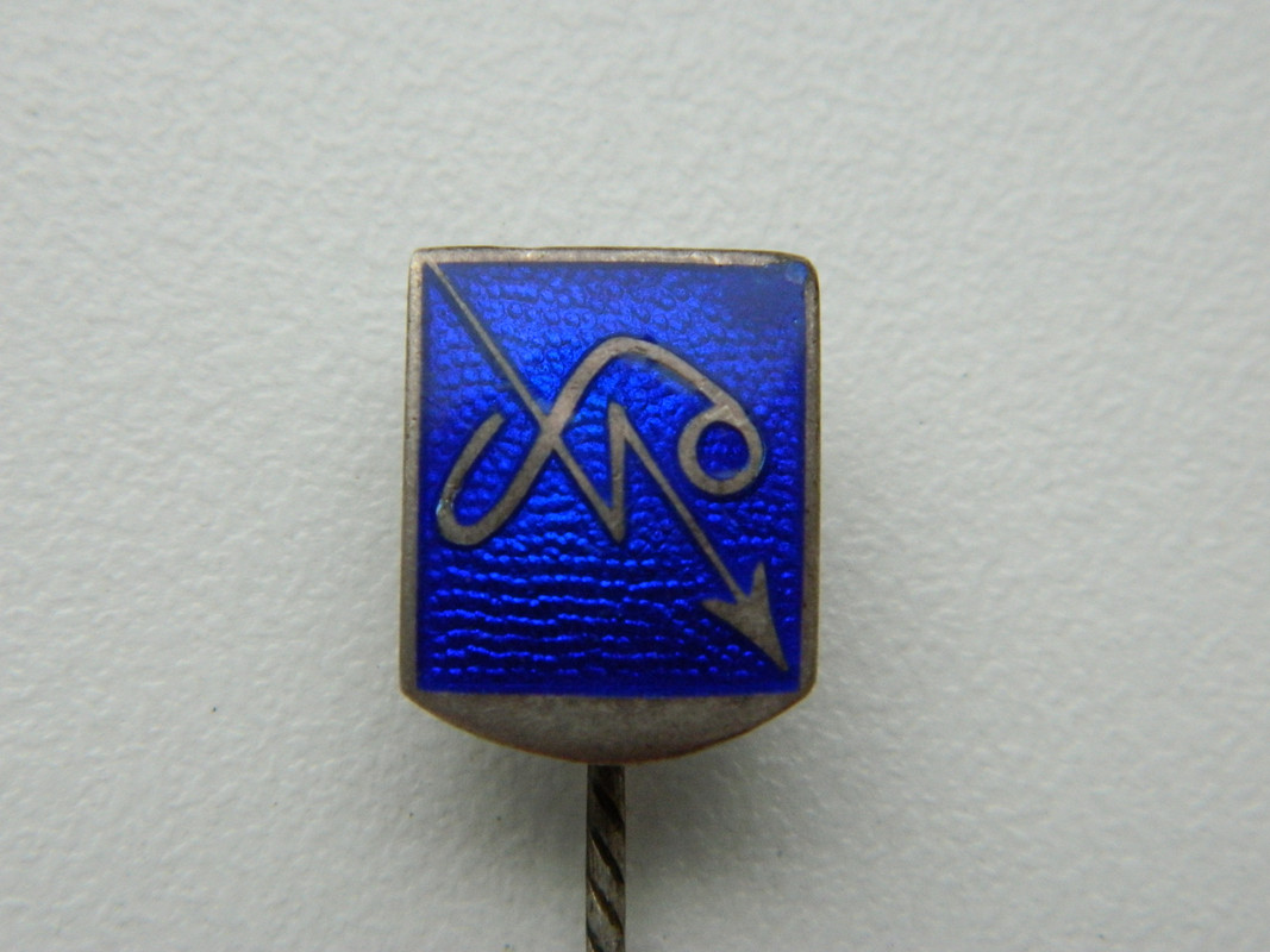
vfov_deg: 14.4
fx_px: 3778
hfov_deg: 19.1
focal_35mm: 103
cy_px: 476
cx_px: 635
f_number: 4.5
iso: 400
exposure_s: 1/400
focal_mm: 18.6
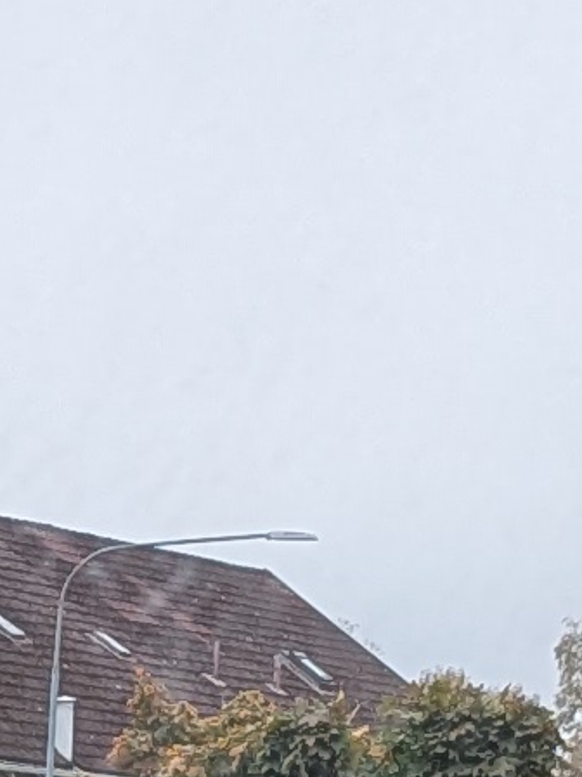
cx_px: -736
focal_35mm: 219
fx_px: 4909
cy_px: 2099
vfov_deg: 8.1
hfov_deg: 6.5
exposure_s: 1/285
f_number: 1.85
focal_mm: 6.81
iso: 47
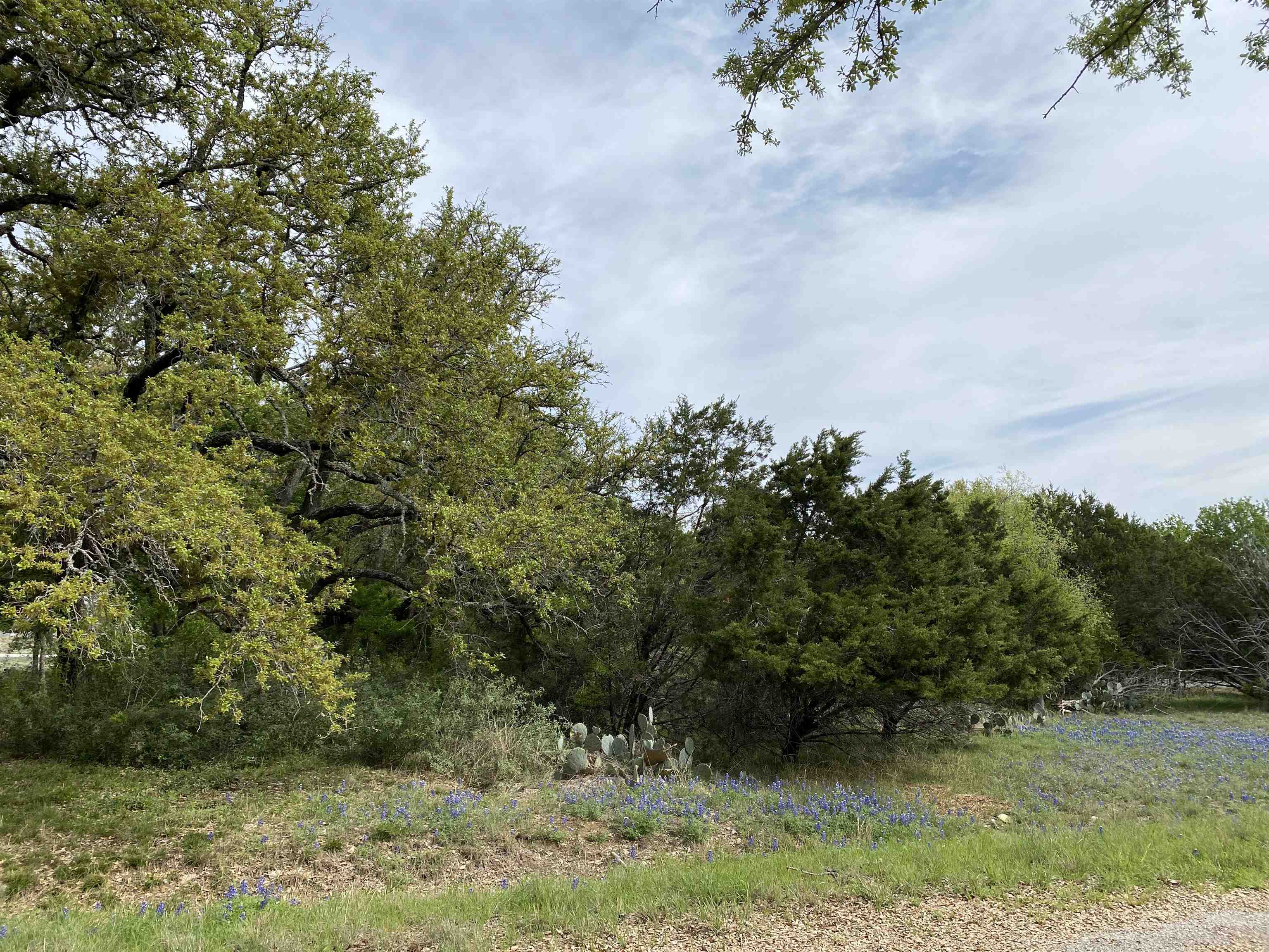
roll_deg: +1.7
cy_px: 476
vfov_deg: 53.1
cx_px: 634
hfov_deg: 67.3
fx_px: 953
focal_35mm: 26
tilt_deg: +9.6
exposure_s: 1/3401
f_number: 1.8
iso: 32
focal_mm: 4.25
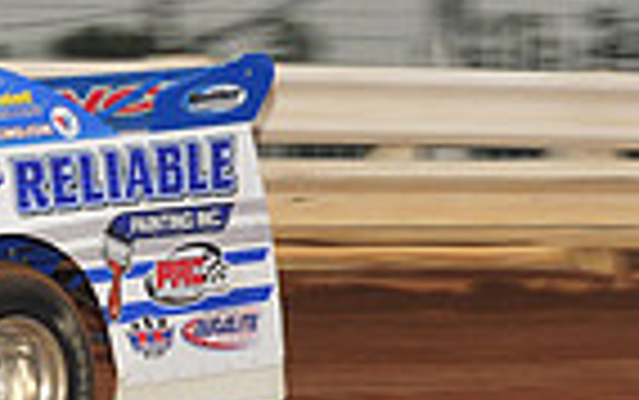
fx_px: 7250
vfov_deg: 3.2
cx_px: -274
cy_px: 288
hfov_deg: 5.0
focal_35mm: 416
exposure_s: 1/320
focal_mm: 100
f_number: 8
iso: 1000
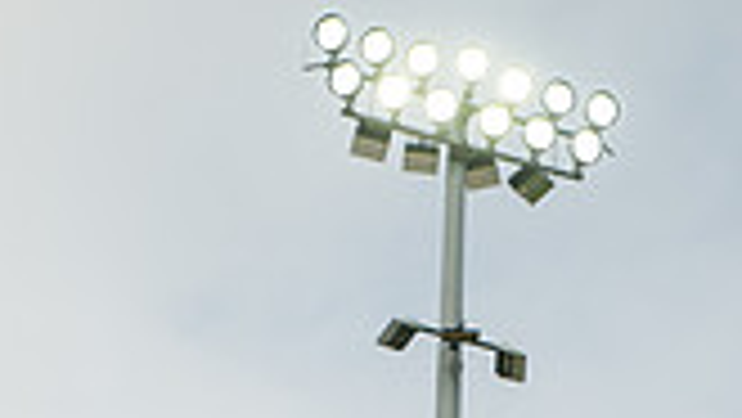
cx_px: 445
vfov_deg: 9.6
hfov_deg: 18.8
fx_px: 2244
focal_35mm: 114
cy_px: 966
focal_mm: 40
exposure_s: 1/400
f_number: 7.1
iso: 125
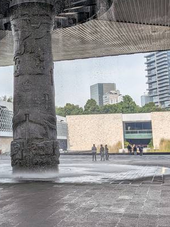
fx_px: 373
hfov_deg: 25.0
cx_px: 24
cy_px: 84
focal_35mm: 57
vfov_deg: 33.6
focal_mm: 4.53
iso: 26
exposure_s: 1/968
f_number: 1.7
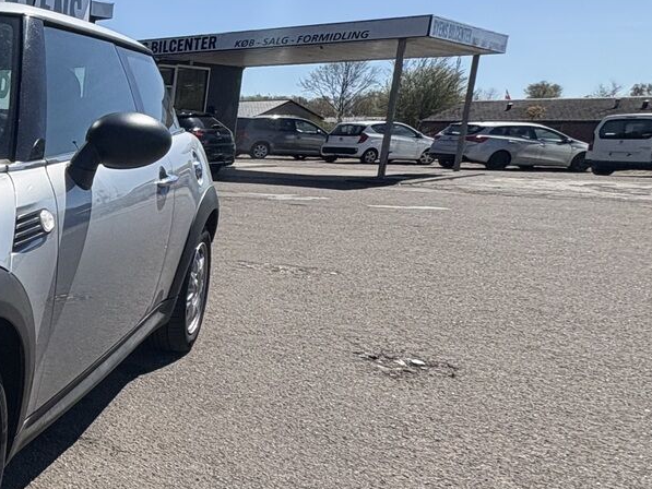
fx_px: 754
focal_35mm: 40
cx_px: -234
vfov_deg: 35.9
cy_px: 266
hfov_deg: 32.4
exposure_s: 1/3546
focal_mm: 2.22
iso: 64
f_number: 2.2
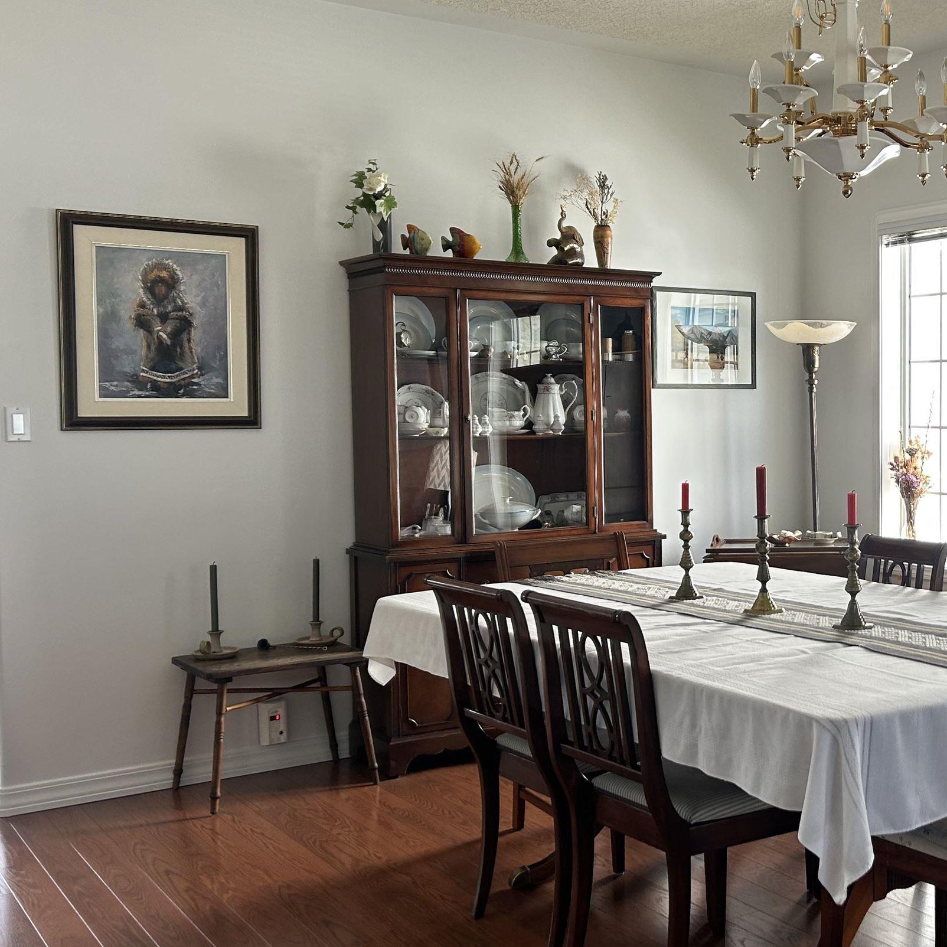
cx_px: 883
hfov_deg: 35.7
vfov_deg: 38.3
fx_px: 1362
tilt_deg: -3.4
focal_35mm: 44
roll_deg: +1.4
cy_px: 461
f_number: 1.5
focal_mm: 5.7
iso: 64
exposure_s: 1/121
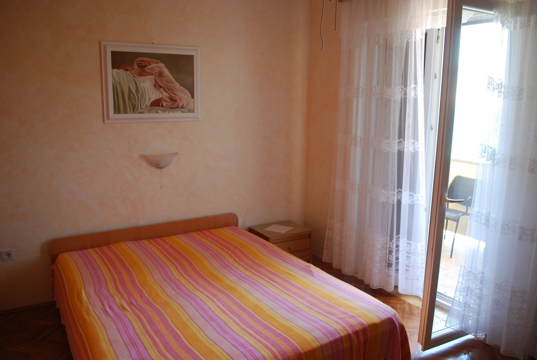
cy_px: 180
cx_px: 268
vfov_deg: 48.1
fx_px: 403
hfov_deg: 67.3
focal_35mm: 27
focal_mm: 18
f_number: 4
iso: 360
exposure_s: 1/25
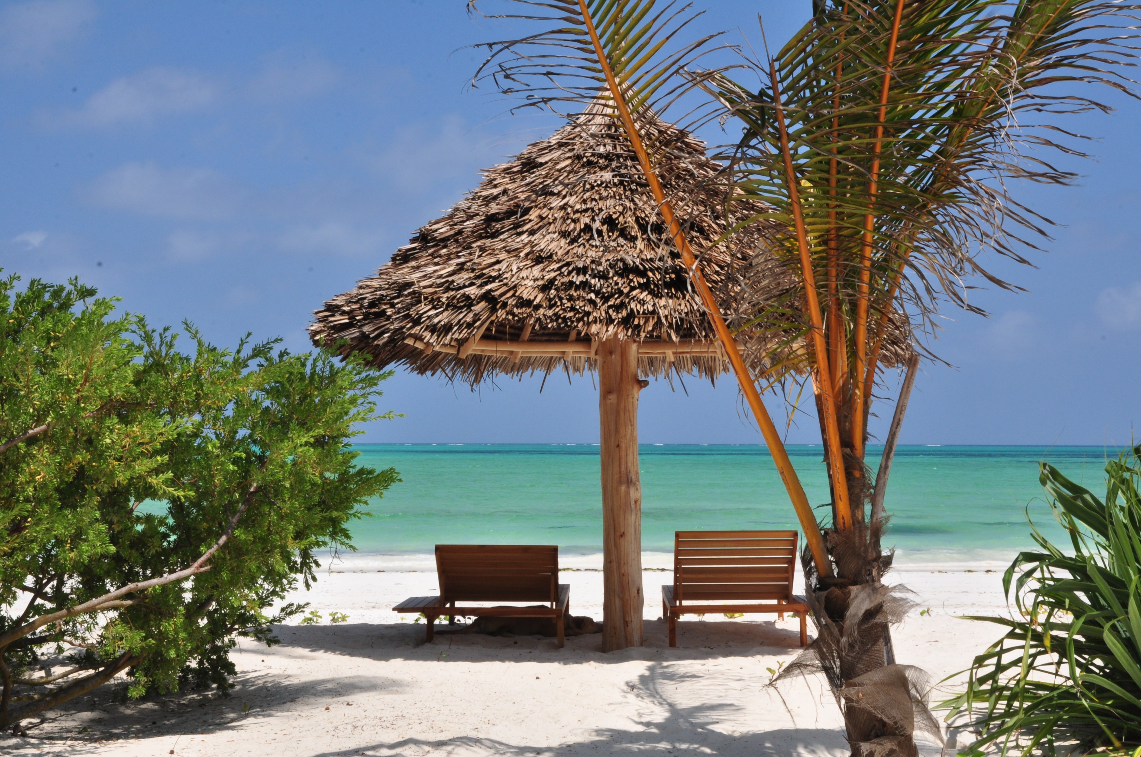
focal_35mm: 57
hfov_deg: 35.1
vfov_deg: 23.7
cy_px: 378
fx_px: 1804
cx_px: 570
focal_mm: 38
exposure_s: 1/100
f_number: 29
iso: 250
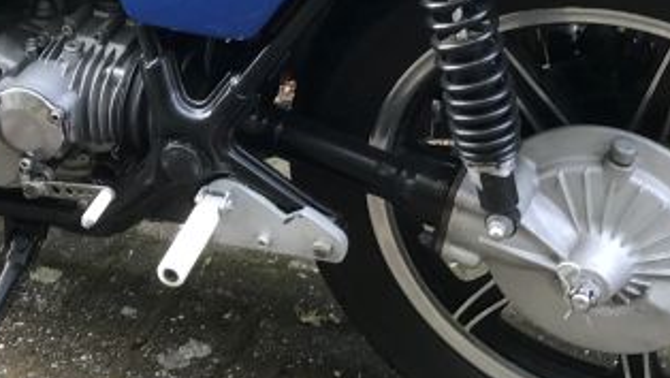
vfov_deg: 12.2
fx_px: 1724
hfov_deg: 21.8
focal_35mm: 97
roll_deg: -1.2
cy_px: -97
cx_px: 150
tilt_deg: -19.2
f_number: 1.8
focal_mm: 3.99
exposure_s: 1/50
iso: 32
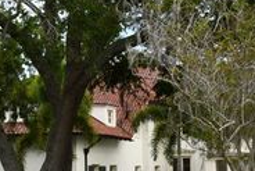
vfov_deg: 9.6
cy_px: 259
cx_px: 238
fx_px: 985
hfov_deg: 14.6
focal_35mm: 139
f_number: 8
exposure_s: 1/250
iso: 140
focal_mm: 20
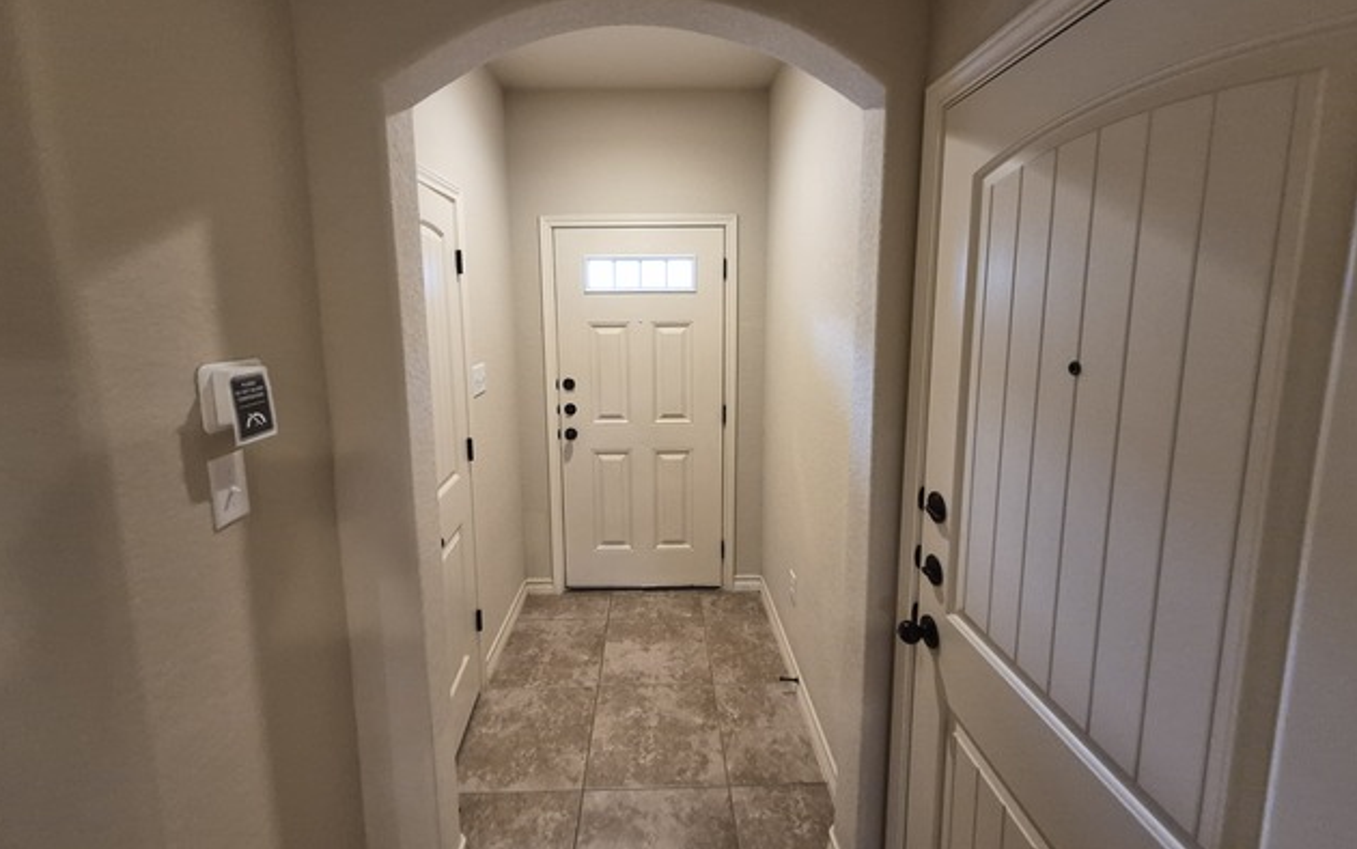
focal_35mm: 14
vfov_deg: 78.3
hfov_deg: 105.3
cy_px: 368
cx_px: 676
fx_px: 518
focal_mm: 1.74
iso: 500
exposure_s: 1/60
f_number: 2.2
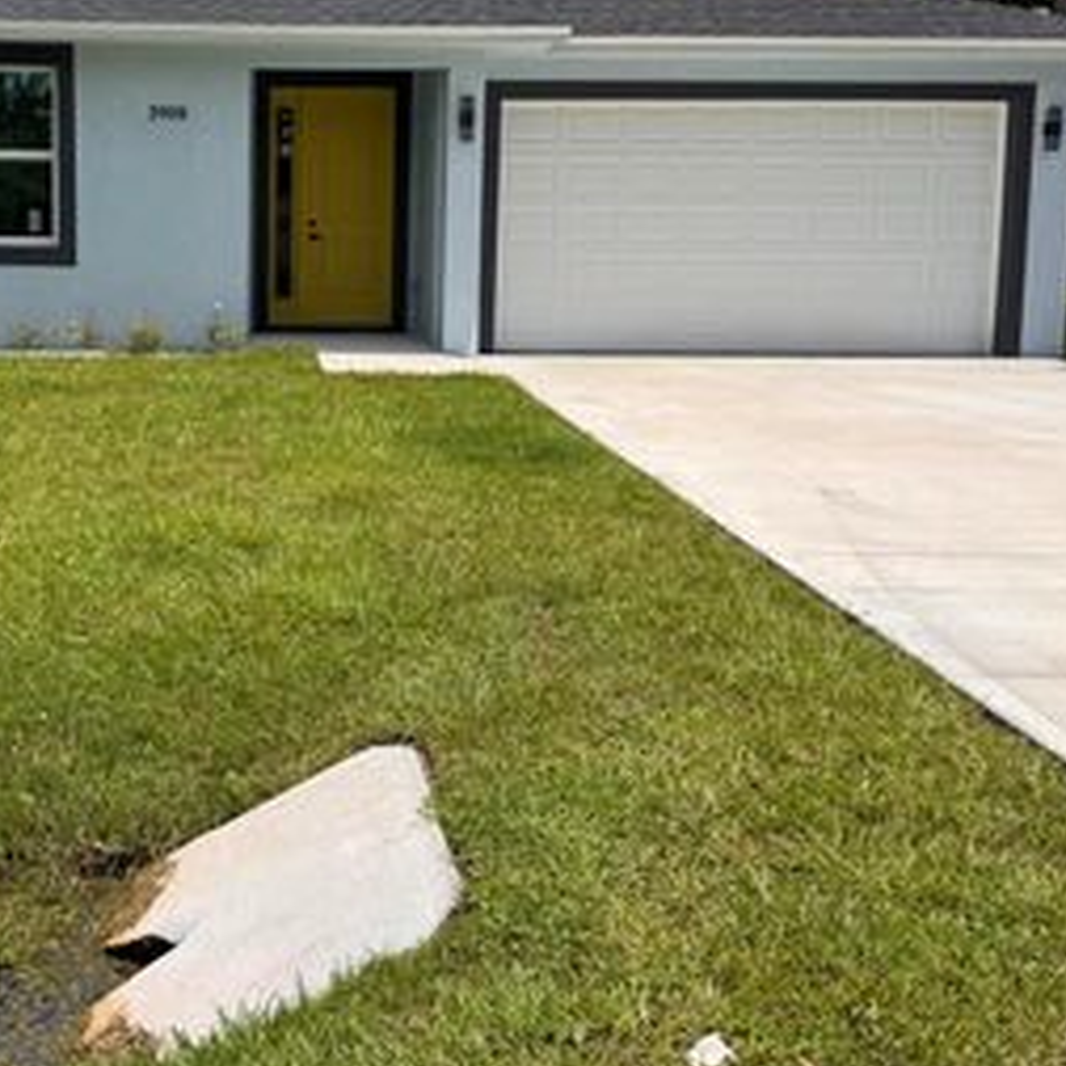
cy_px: 390
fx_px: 1463
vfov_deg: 39.7
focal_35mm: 42
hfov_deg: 38.9
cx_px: 257
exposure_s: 1/7092
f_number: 1.78
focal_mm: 6.76
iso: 80
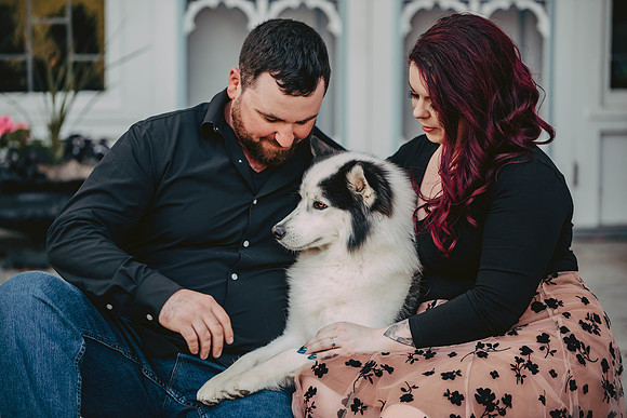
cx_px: 314
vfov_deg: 11.8
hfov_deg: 17.6
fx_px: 2021
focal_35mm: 116
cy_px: 209
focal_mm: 116
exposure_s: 1/320
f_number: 2.8
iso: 400
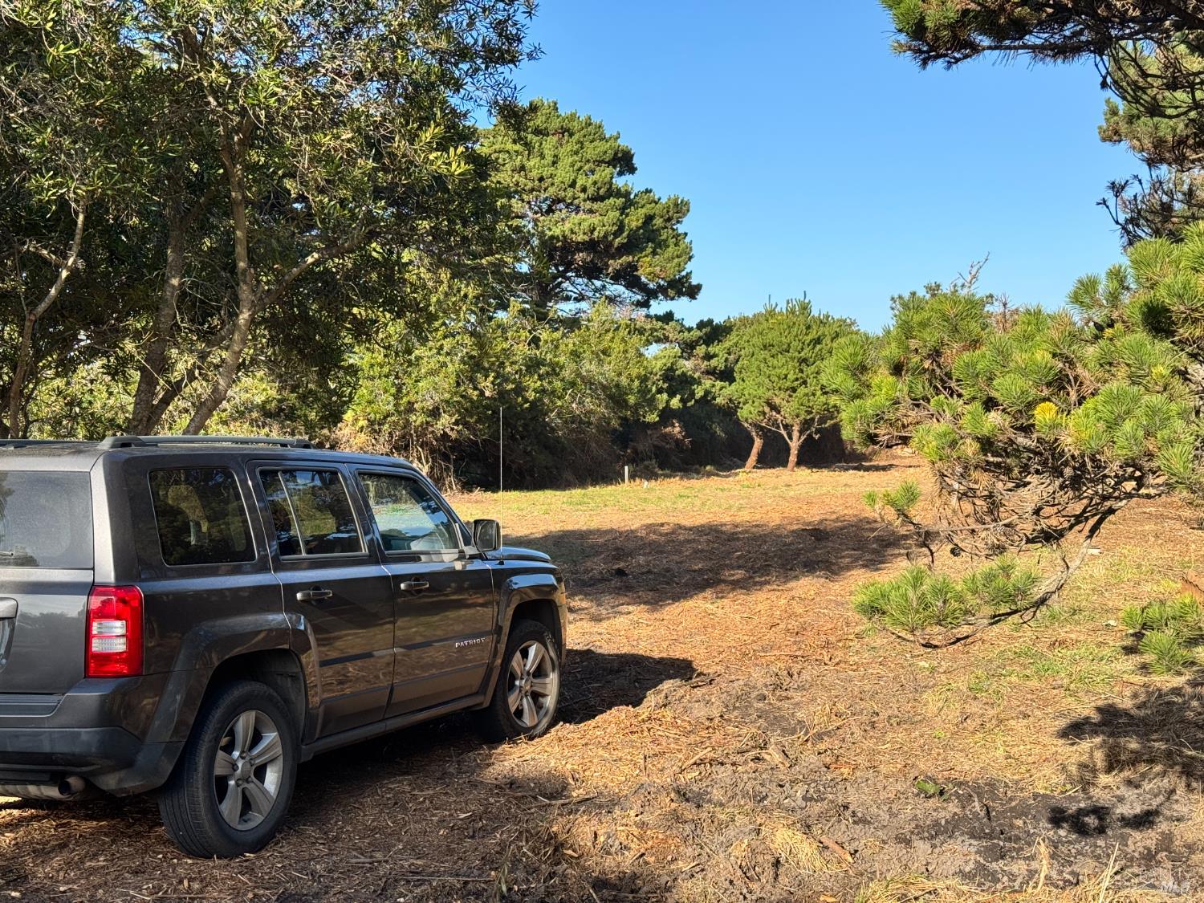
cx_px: 602
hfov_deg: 39.7
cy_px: 452
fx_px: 1670
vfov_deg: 30.3
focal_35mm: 48
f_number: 1.78
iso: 64
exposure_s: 1/2110
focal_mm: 6.76
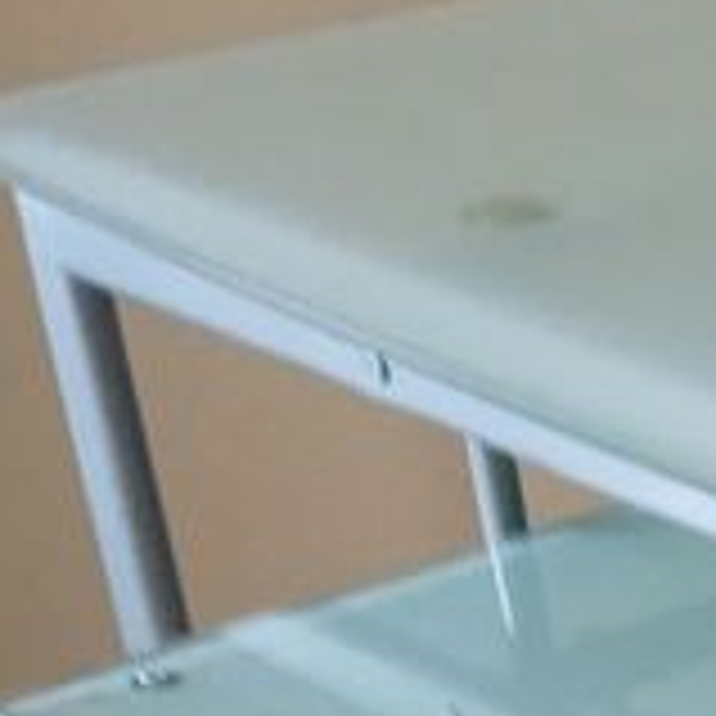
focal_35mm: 156
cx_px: 1878
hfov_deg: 9.6
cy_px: 1292
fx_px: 3651
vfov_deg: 10.5
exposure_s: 1/16.7
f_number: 2.2
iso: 1047
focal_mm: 3.43
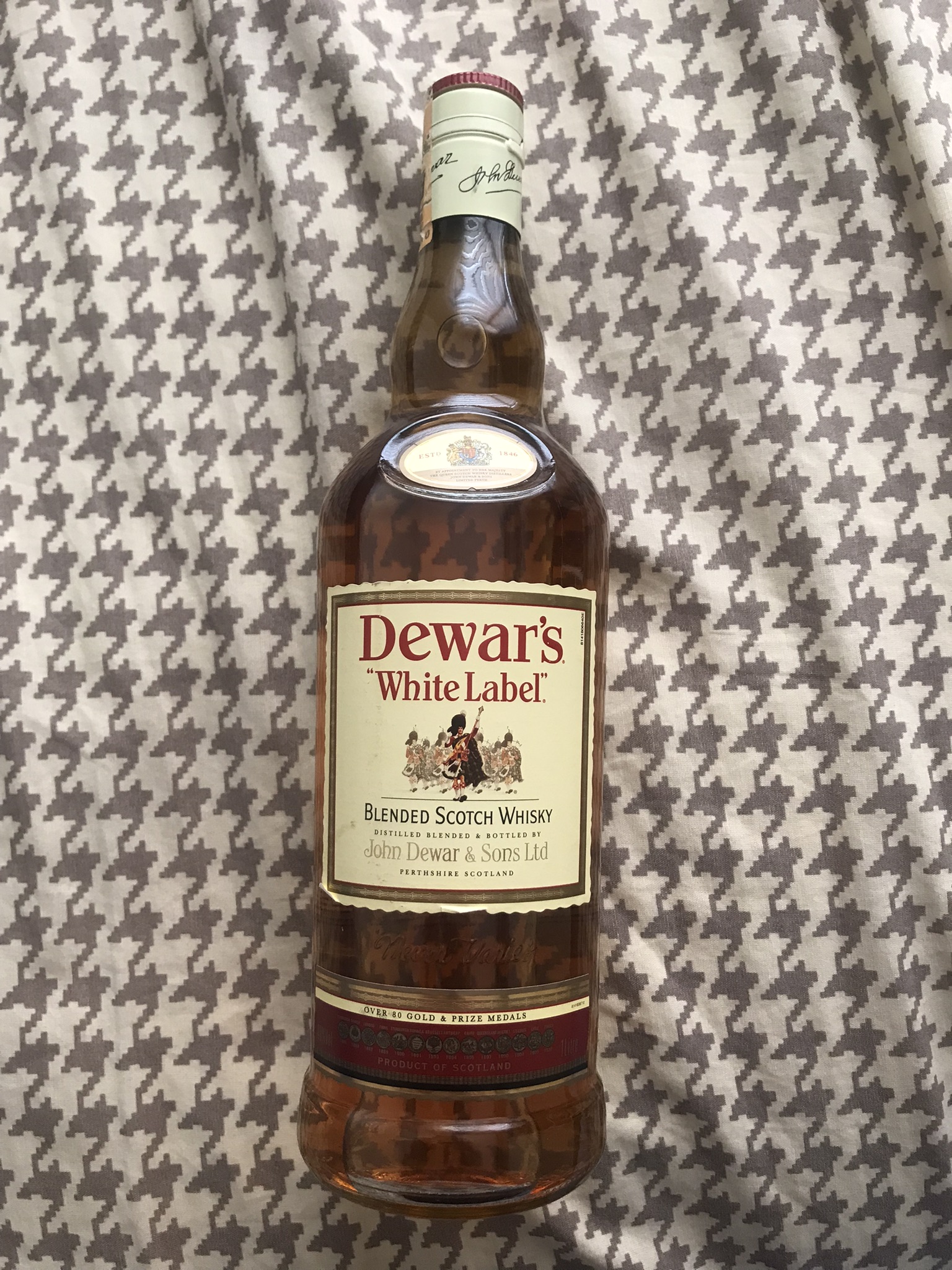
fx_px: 1027
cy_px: 635
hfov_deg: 49.7
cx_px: 476
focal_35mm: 28
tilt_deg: -82.6
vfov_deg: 63.4
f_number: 1.8
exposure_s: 1/17
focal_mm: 3.99
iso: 40
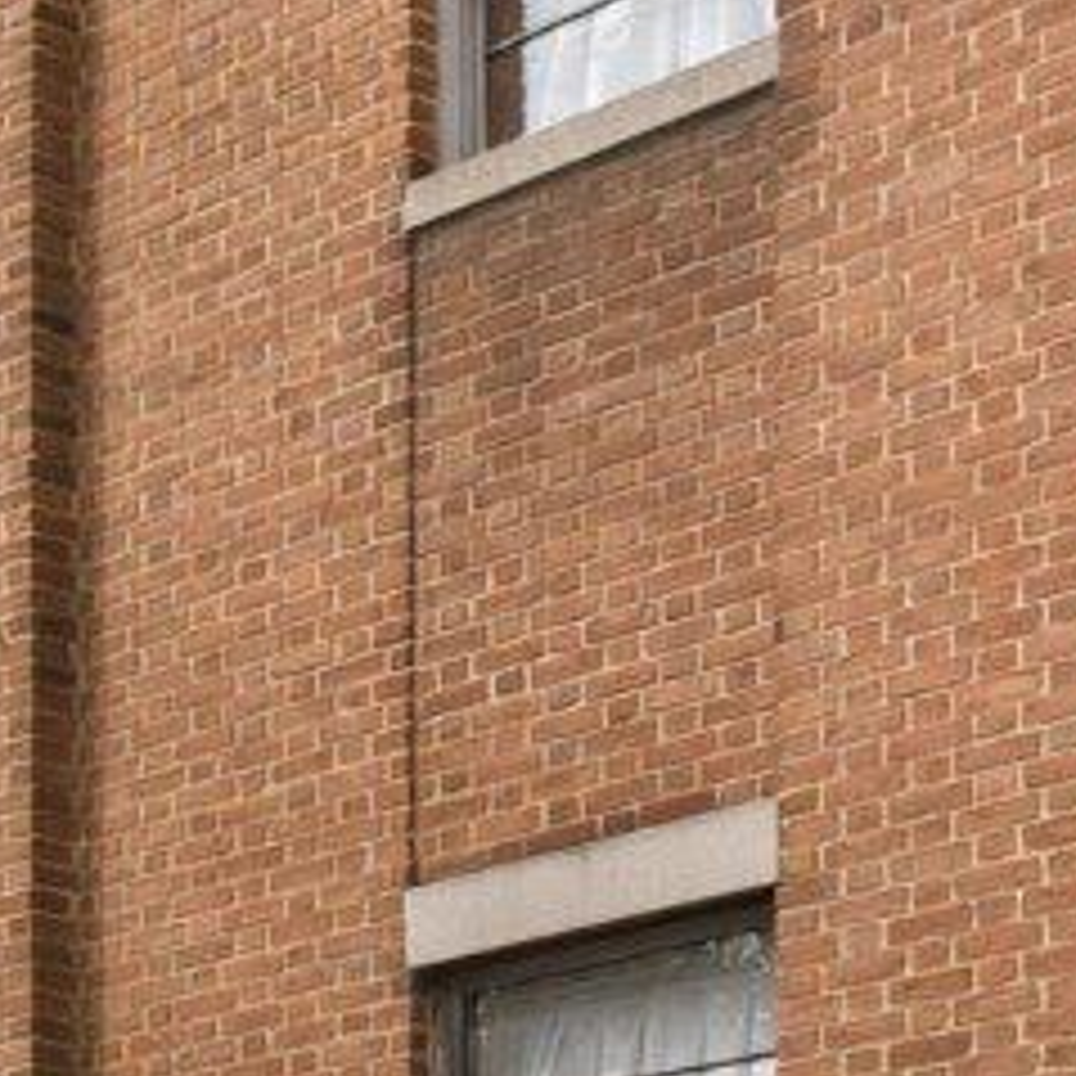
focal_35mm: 109
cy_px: 11
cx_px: 995
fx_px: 3833
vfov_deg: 15.7
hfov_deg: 15.8
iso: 100
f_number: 9
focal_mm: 10
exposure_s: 1/400
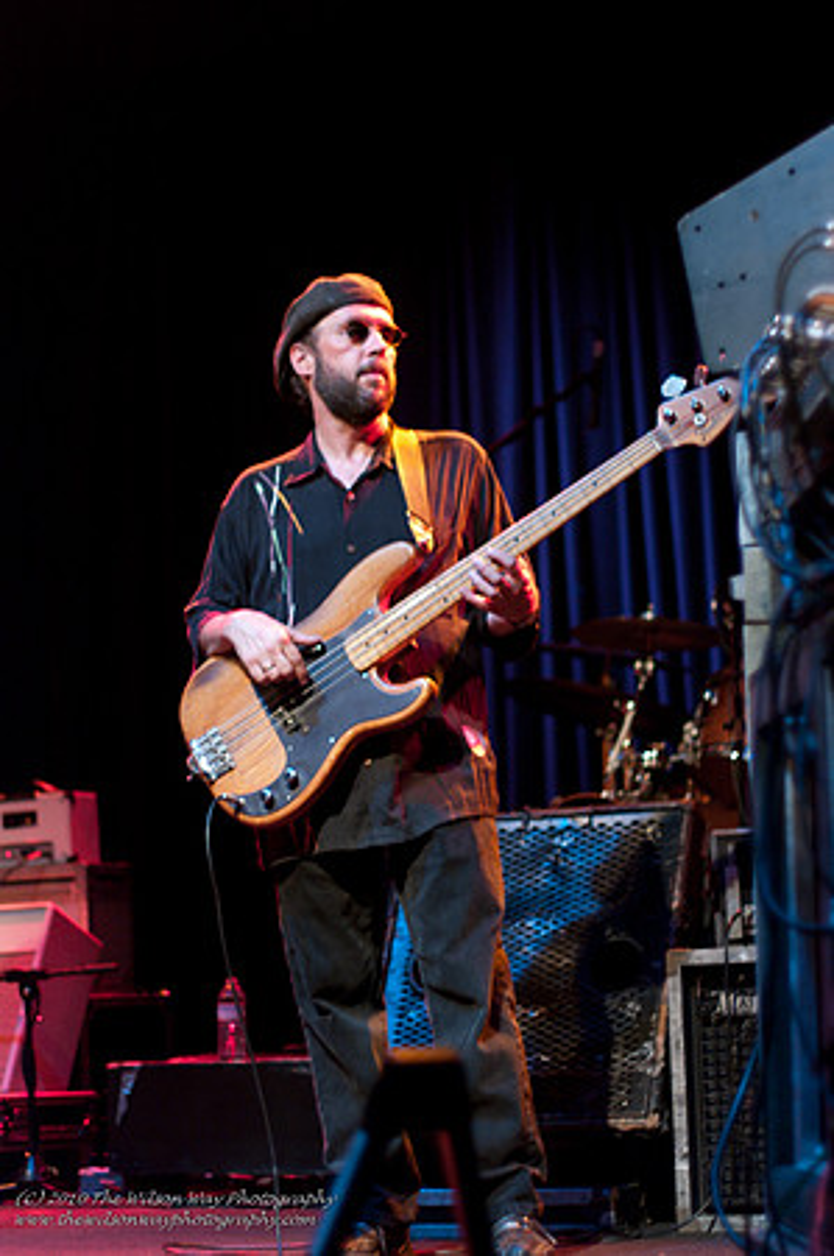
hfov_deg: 18.1
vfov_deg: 27.0
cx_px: 417
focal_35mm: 75
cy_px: 628
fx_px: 2612
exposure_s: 1/60
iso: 800
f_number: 1.7
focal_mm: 50
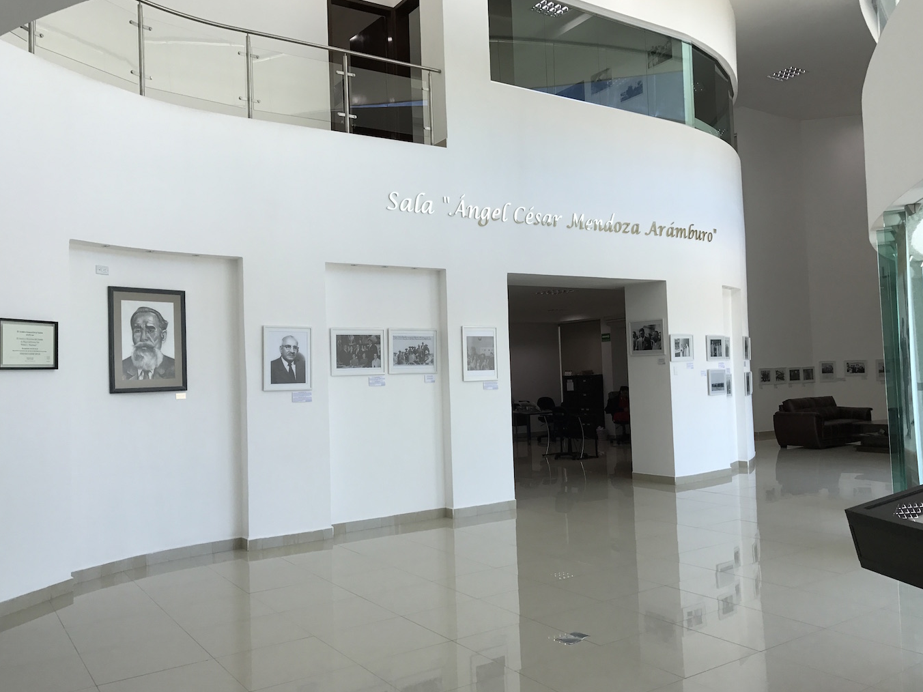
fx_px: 773
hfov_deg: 61.7
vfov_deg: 48.2
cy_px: 345
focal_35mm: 29
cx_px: 462
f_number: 1.8
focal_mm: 3.99
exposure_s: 1/251
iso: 20
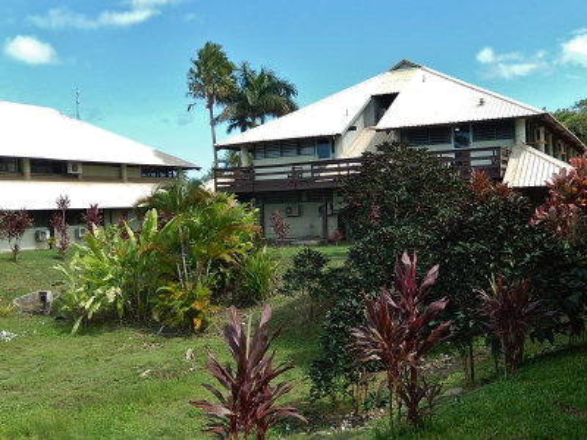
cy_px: 220
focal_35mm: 36
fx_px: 610
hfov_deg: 51.4
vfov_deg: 39.7
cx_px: 294
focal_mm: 6.5
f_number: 4
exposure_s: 1/400
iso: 125
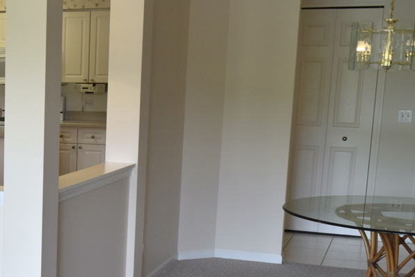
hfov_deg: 25.7
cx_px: -37
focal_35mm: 73
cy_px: 246
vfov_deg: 18.4
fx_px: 841
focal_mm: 18
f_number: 5
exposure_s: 1/100
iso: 400
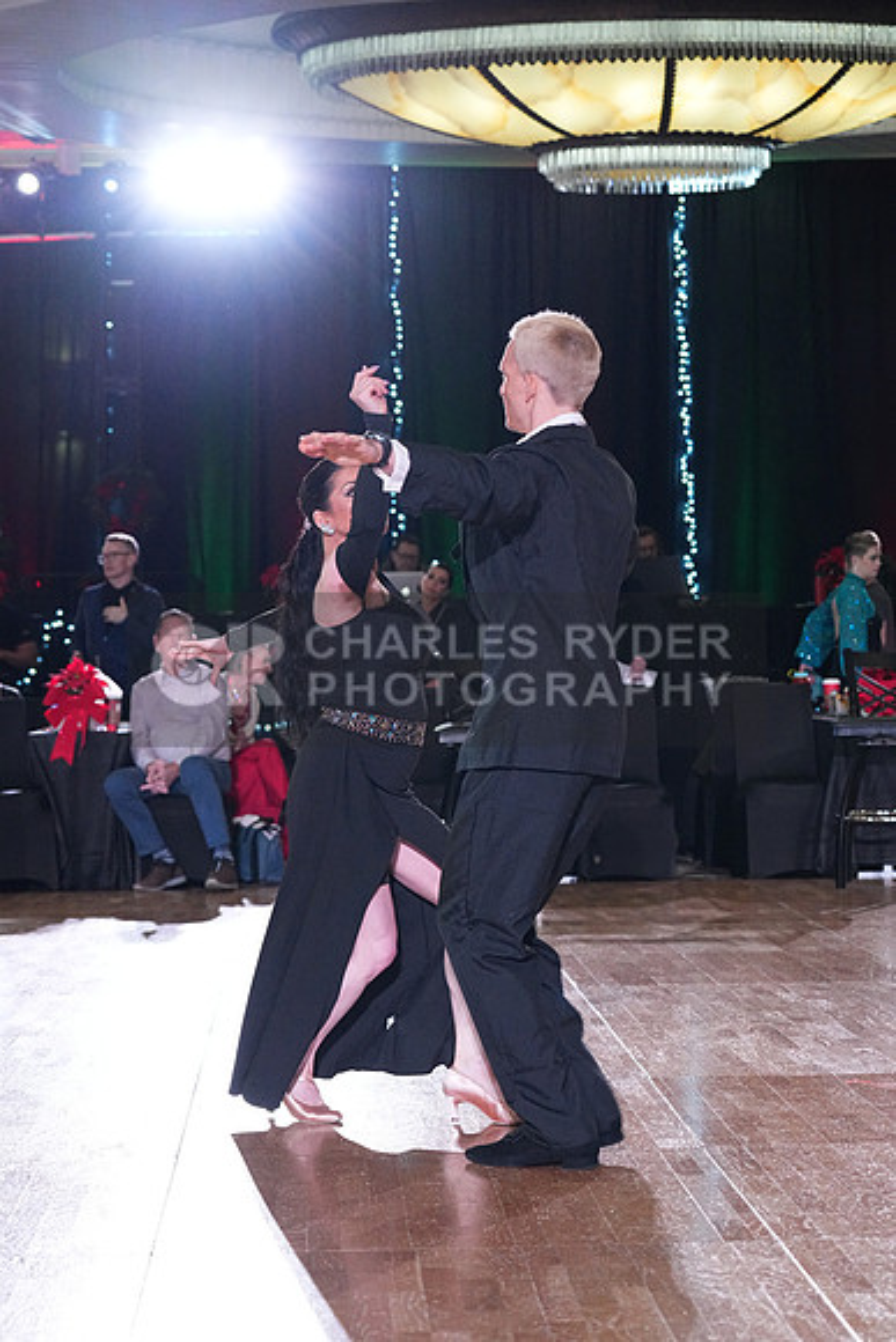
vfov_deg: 24.8
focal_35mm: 82
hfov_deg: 16.7
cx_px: 448
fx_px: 3059
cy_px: 671
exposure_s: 1/400
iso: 6400
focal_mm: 82
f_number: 5
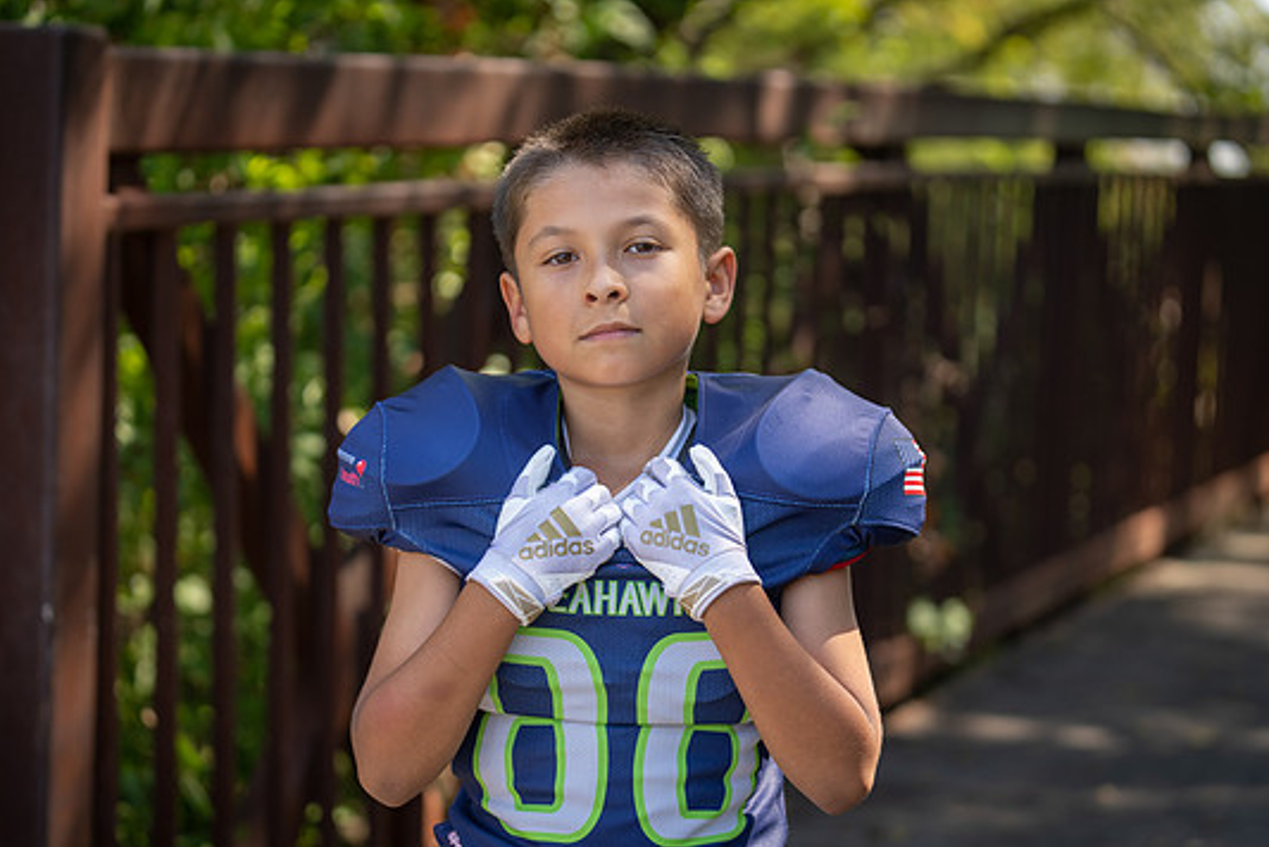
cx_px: 593
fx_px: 2751
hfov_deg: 26.0
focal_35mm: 78
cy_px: 458
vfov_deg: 17.5
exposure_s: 1/320
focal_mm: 70
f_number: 2.8
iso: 125
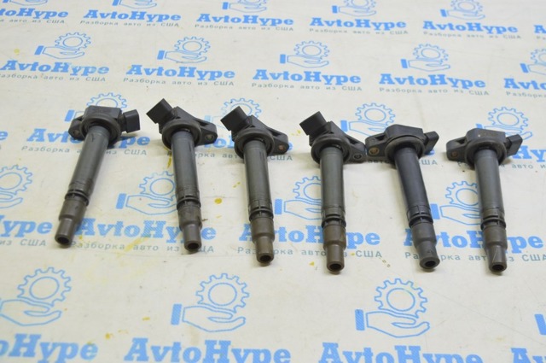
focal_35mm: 44
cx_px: 273
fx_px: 659
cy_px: 182
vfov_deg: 30.8
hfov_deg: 45.0
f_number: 5.6
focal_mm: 29
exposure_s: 1/20
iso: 400
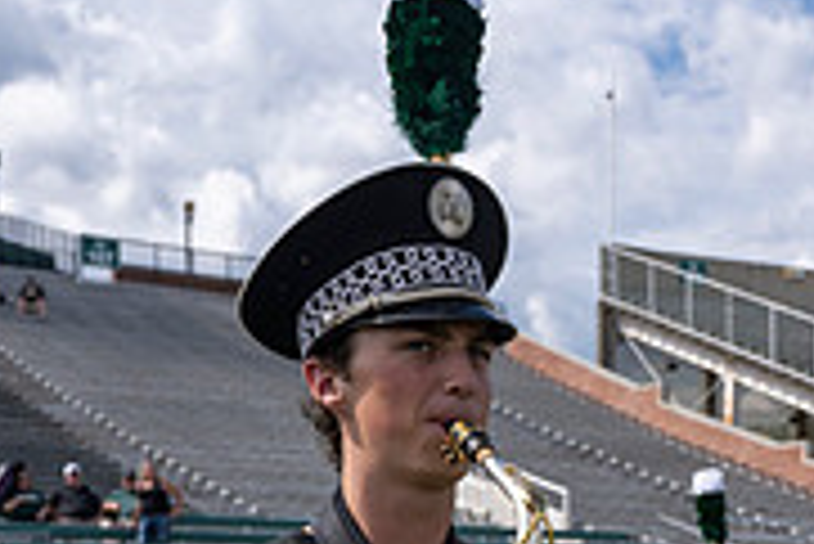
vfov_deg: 16.1
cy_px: 843
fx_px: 1742
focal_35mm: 77
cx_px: 634
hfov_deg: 25.9
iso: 200
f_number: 5
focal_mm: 24
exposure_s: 1/1600
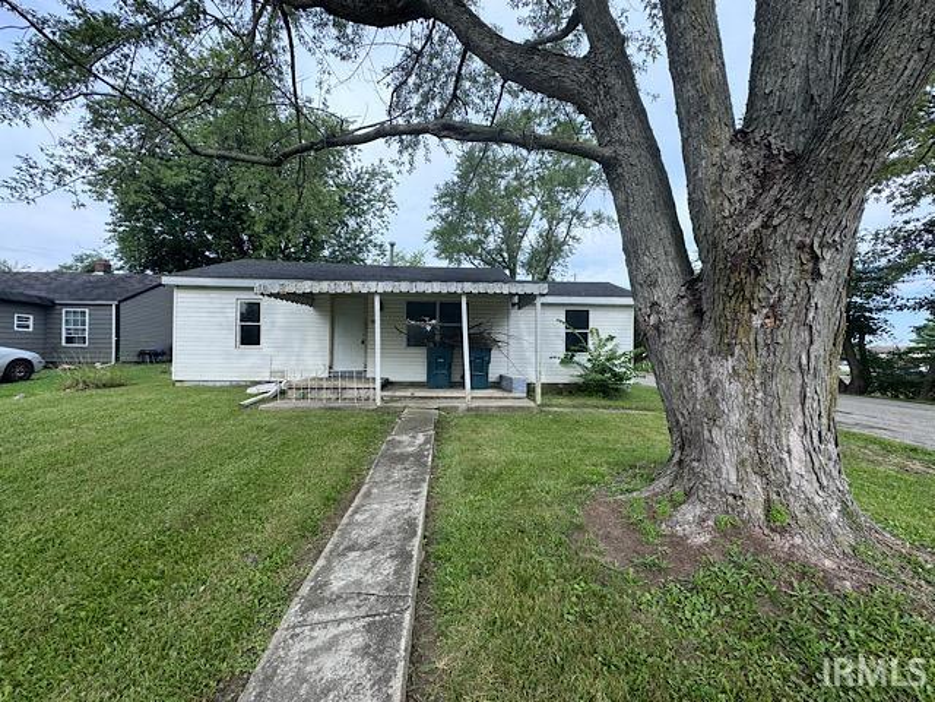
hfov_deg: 102.1
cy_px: 351
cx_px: 468
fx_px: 378
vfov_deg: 85.7
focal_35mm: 14
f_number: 2.2
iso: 40
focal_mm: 2.22
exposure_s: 1/636
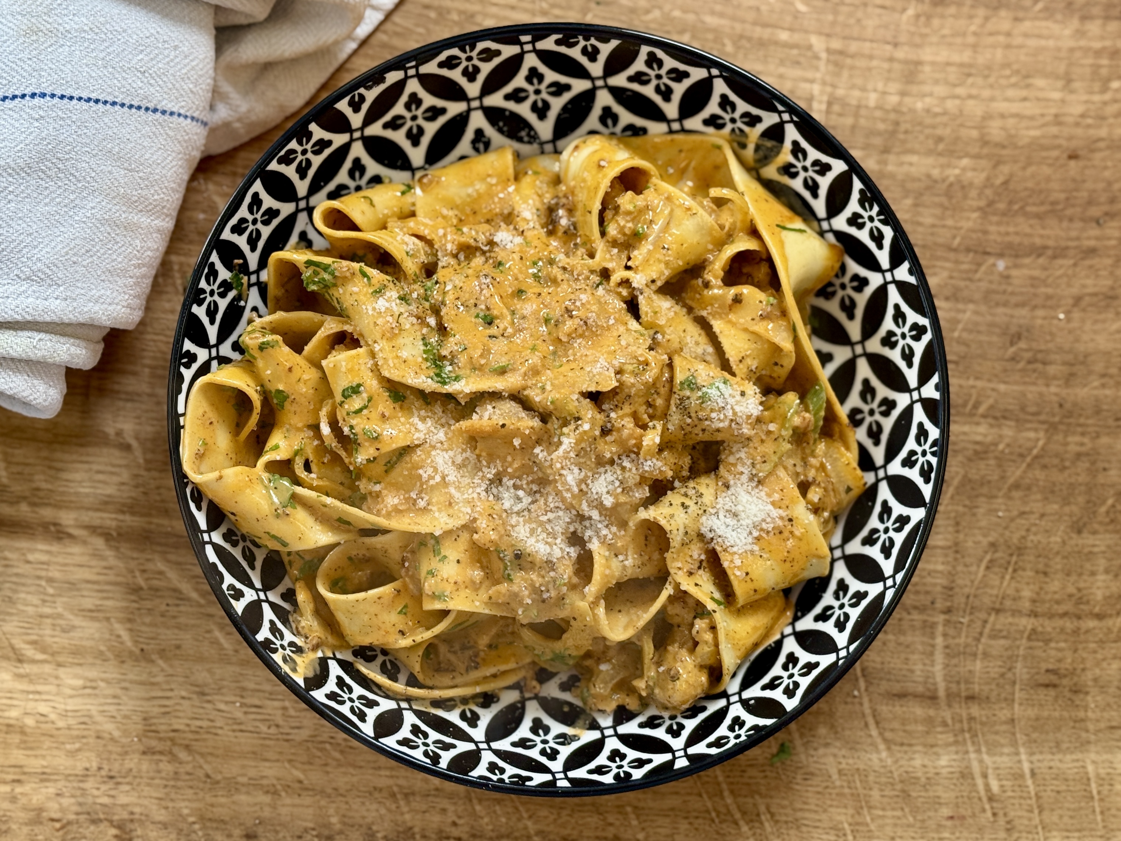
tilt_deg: -84.8
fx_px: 1554
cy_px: 420
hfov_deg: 39.7
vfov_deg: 30.3
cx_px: 560
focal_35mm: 48
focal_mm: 6.76
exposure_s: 1/100
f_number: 1.78
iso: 80
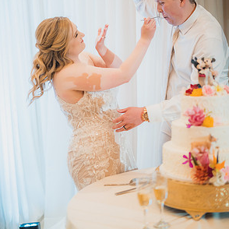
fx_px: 486
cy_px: 86
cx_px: 114
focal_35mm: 65
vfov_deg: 26.4
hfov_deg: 26.5
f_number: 1.4
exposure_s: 1/500
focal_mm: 50
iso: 1250
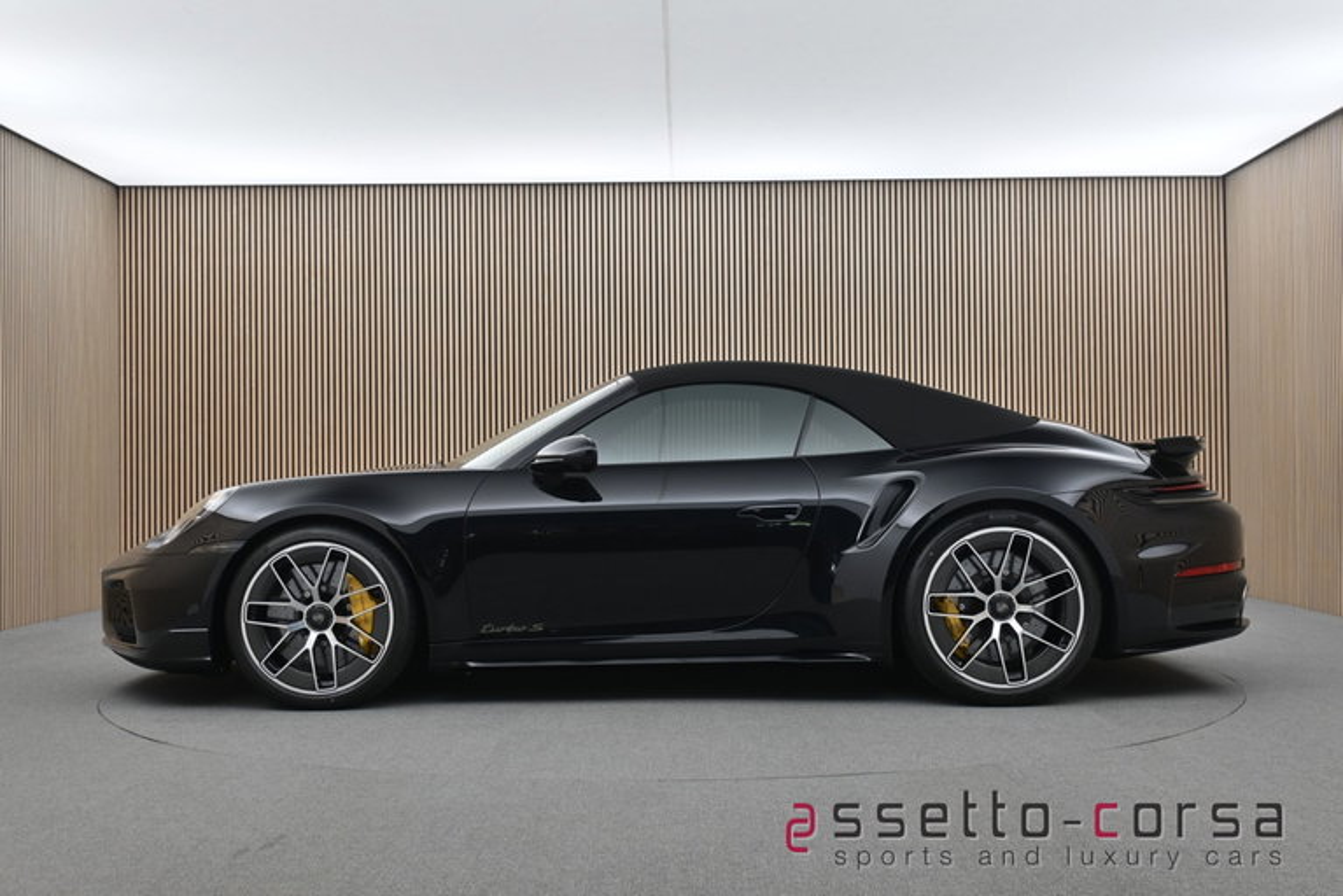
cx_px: 672
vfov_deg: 32.5
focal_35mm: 41
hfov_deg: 47.1
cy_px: 448
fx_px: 1539
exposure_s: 1/40
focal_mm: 27.5
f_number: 4.5
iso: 500
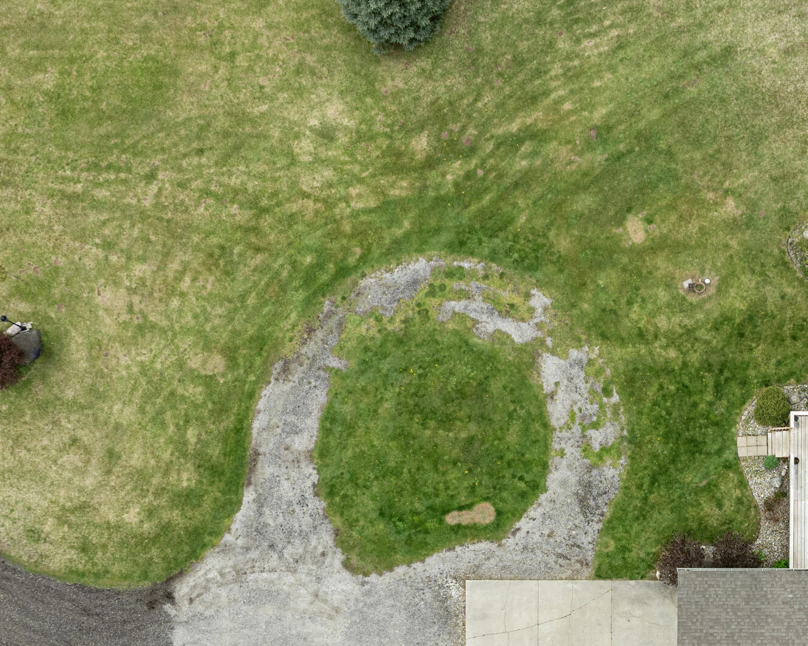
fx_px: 1267
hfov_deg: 33.9
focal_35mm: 53
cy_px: 590
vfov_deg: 27.5
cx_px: 690
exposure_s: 1/640
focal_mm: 12.29
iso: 100
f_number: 2.8
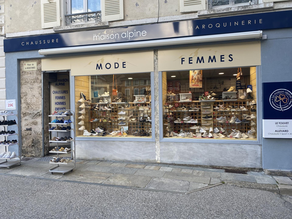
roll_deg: +0.6
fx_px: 219
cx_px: 146
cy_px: 110
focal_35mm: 26
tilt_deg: -0.8
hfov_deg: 67.3
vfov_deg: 53.1
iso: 32
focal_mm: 4.25
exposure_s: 1/122
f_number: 1.8
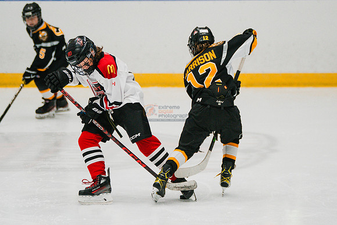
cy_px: 85
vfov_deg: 5.8
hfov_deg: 8.6
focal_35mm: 239
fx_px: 2235
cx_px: 180
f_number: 3.2
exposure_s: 1/1600
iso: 3200
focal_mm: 176
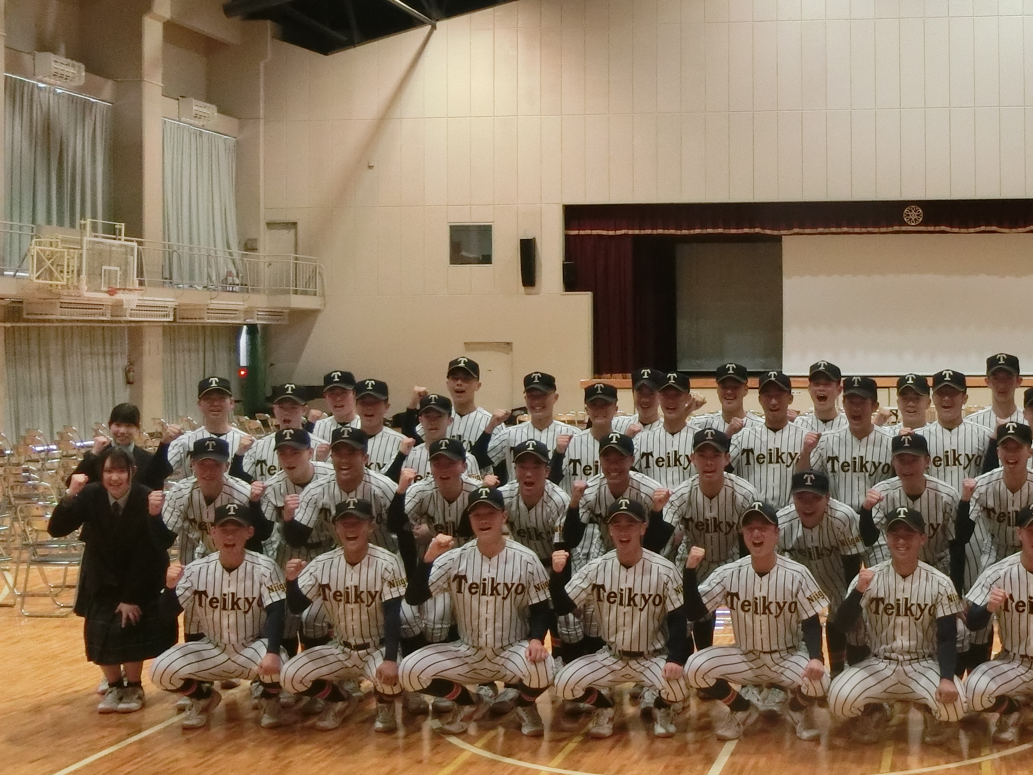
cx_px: 815
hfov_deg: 34.5
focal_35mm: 54
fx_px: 1612
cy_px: 319
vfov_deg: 27.0
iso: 500
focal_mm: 6
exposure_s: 1/30
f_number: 3.9
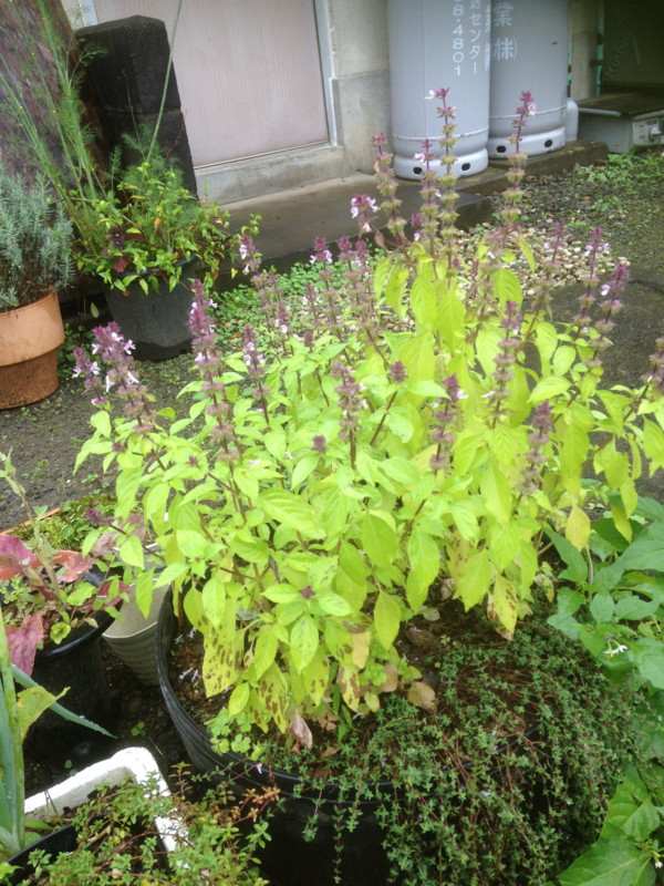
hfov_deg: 42.9
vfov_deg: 55.4
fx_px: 844
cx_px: 332
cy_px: 443
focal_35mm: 33
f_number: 2.4
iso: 50
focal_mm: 4.12
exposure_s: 1/147
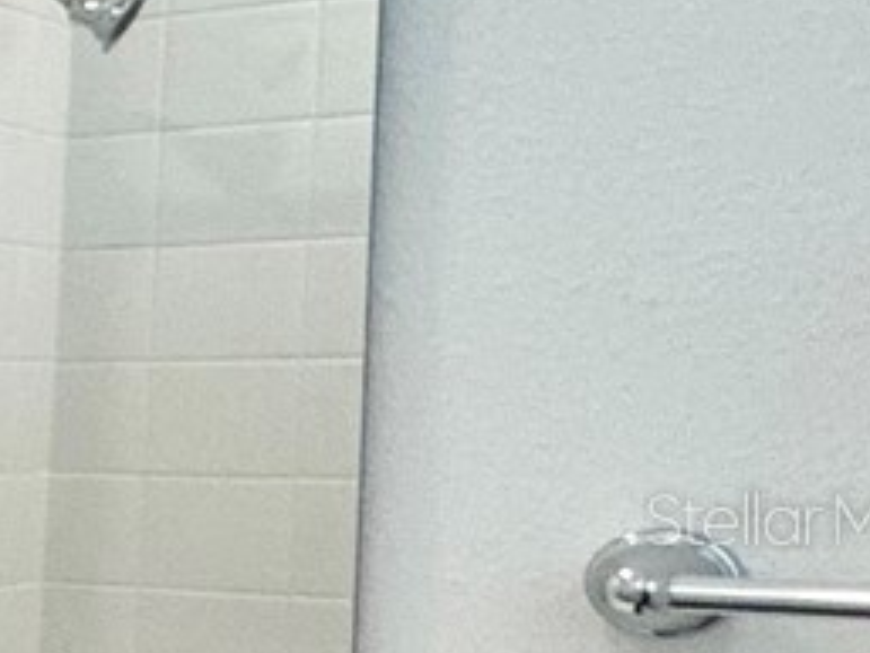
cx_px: -1743
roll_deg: +0.3
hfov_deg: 11.5
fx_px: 2188
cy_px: 518
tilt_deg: -3.0
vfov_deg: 16.9
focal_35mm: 87
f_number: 2.2
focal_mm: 2.22
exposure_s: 1/120
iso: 125
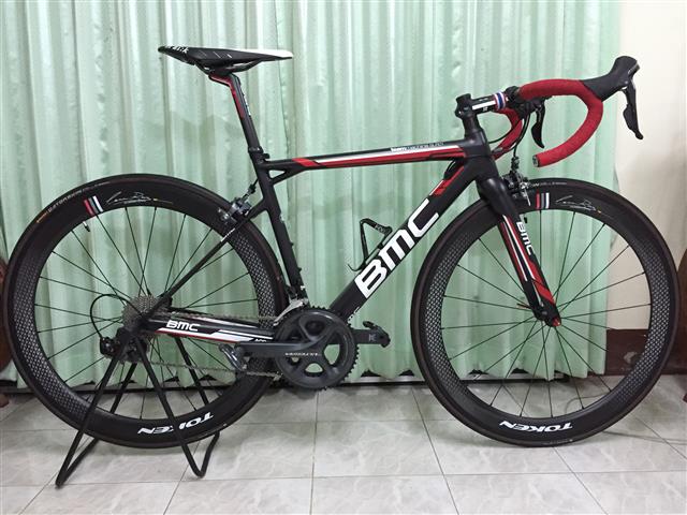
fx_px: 576
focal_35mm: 29
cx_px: 344
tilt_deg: -7.6
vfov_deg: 48.2
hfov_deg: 61.7
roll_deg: +0.2
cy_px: 258
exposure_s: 1/17
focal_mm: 4.15
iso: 250
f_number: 2.2
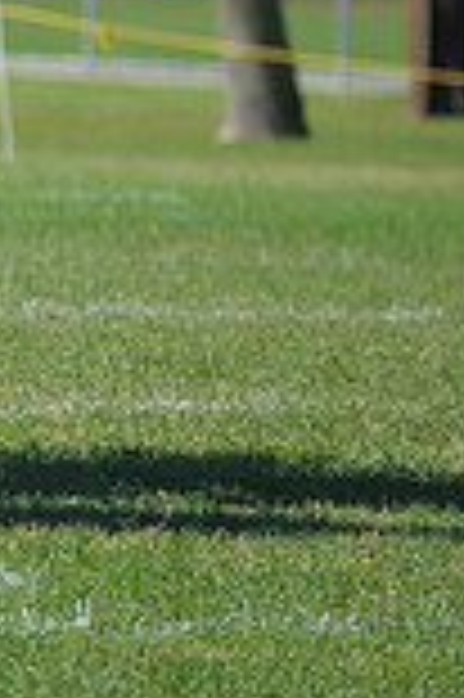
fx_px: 14473
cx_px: -766
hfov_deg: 1.8
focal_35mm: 747
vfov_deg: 2.8
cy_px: -68
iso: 400
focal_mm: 200
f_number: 4.5
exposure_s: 1/2000
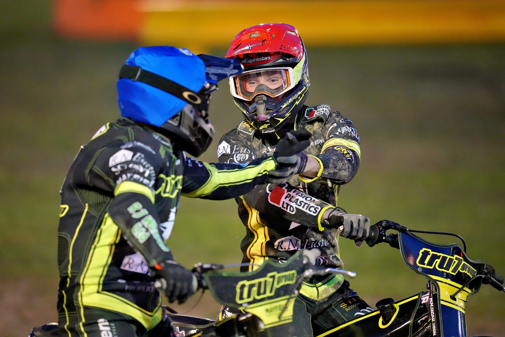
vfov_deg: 3.4
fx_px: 5612
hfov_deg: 5.2
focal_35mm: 400
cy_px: 168
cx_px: 252
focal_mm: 400
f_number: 2.8
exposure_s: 1/500
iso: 12800
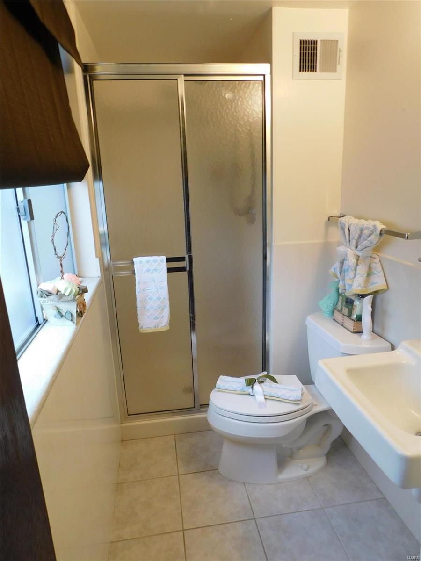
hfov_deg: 58.9
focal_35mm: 23
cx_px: 210
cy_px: 280
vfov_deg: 73.9
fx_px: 373
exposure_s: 1/30
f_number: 3
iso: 200
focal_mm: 4
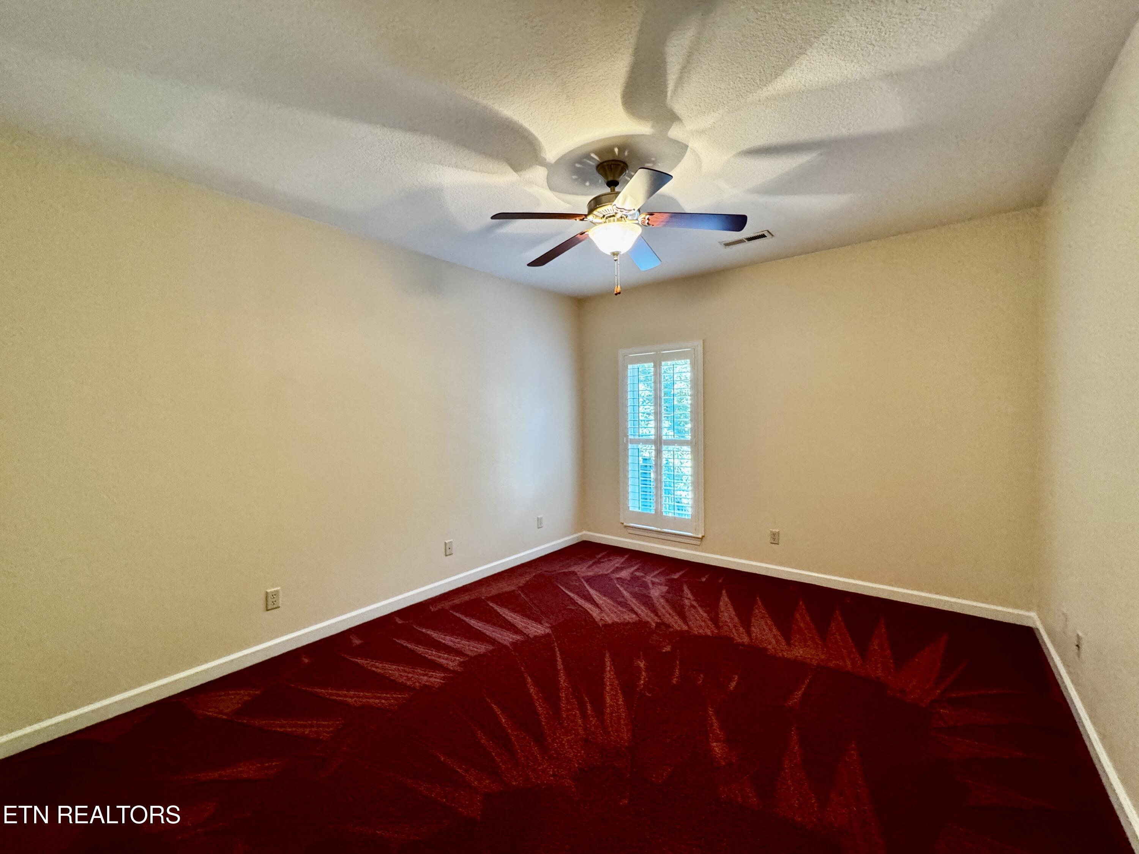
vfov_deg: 85.7
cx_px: 570
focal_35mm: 14
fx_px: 461
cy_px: 427
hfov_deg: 102.1
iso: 320
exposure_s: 1/60
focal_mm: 2.22
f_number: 2.2
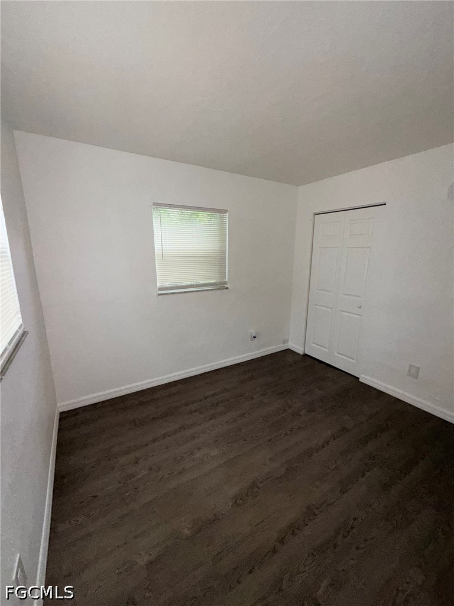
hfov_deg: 85.7
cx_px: 227
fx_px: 245
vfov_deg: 102.1
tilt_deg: -11.8
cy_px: 303
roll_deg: -0.8
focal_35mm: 14
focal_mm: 2.22
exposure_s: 1/60
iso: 200
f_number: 2.2
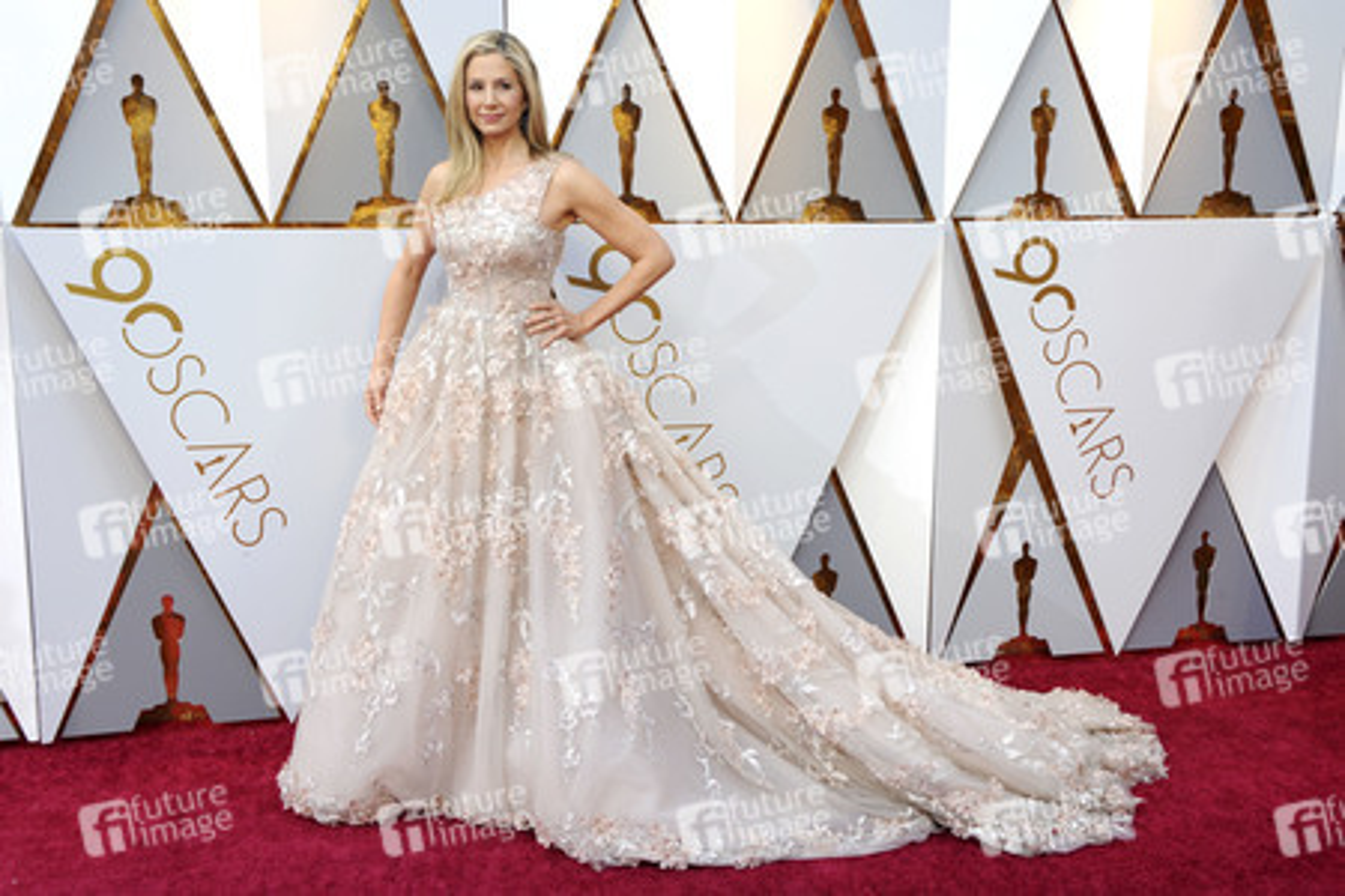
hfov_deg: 46.4
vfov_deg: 31.9
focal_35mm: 42
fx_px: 1569
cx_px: 672
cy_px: 448
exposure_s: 1/250
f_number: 6.3
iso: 1000
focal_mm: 42
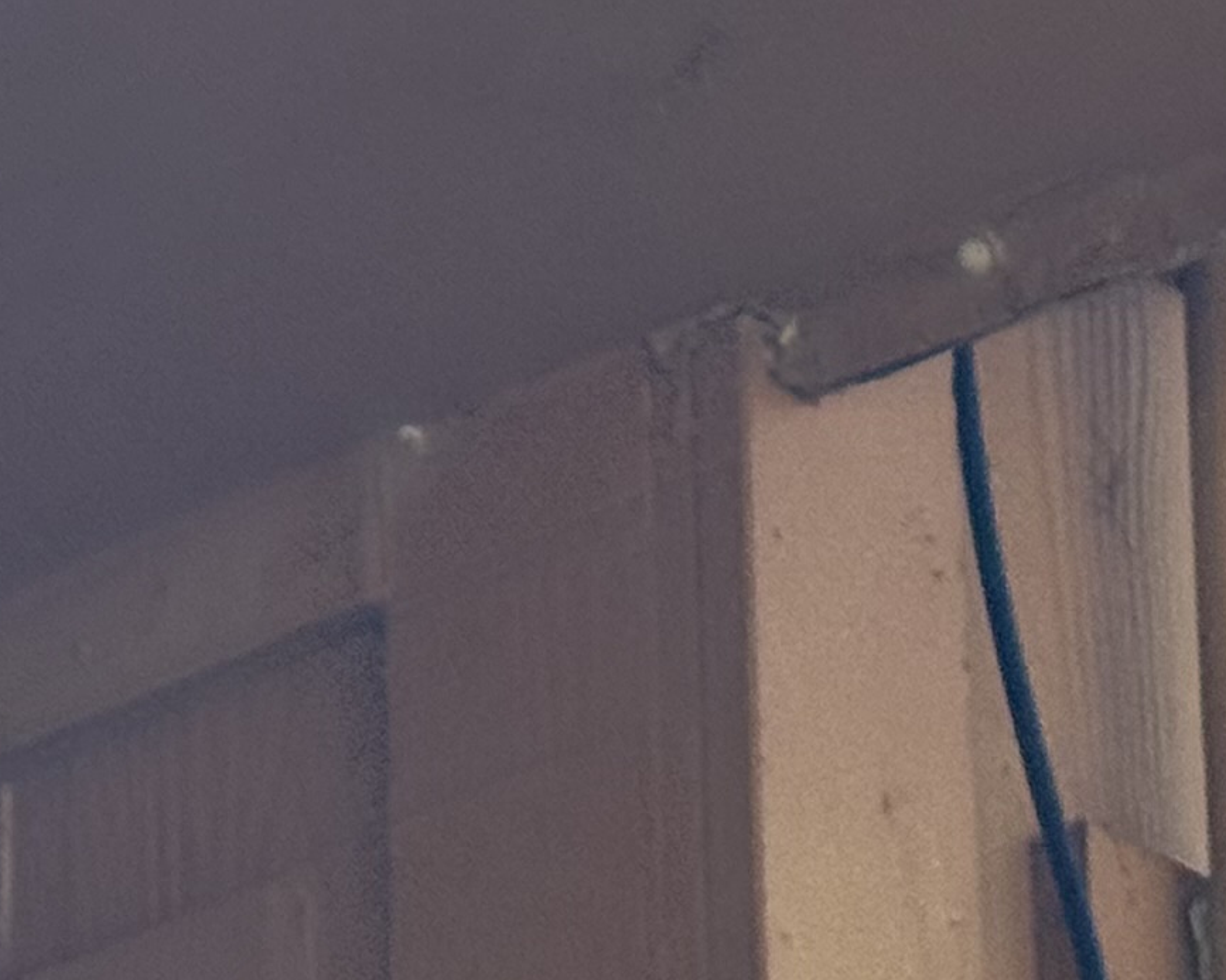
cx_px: 906
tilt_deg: +34.1
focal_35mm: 218
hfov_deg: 8.9
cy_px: -1087
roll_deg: +3.7
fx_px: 7907
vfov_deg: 6.8
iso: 64
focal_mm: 6.76
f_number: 1.78
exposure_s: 1/980
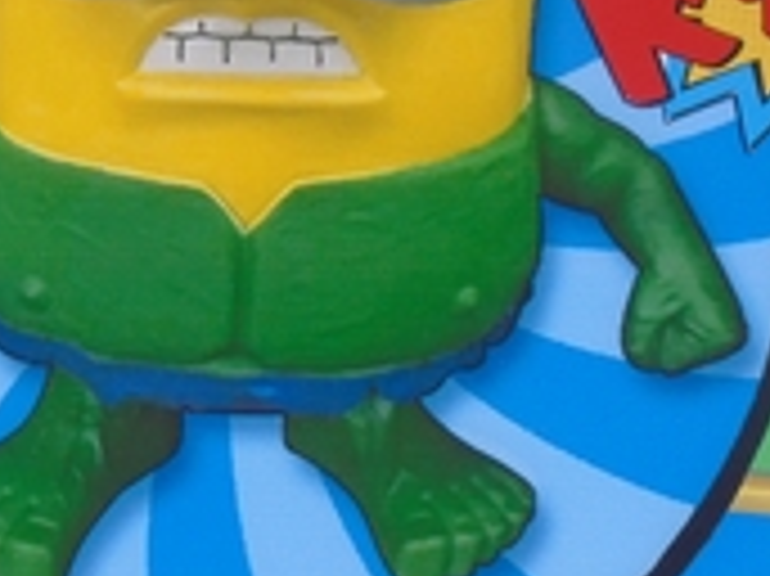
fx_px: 3979
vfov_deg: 8.3
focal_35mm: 179
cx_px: 248
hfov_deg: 11.0
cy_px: 74
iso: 100
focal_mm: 12
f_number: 13.8
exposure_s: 1/200
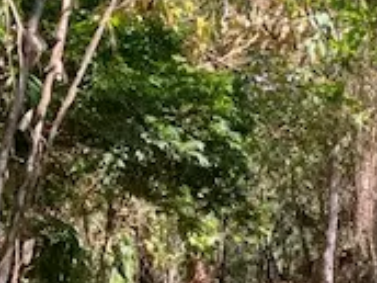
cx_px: 338
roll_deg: -1.7
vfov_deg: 14.0
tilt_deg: -3.5
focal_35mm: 104
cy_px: 272
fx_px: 1133
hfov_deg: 18.6
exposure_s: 1/155
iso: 20
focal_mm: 3.99
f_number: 1.8
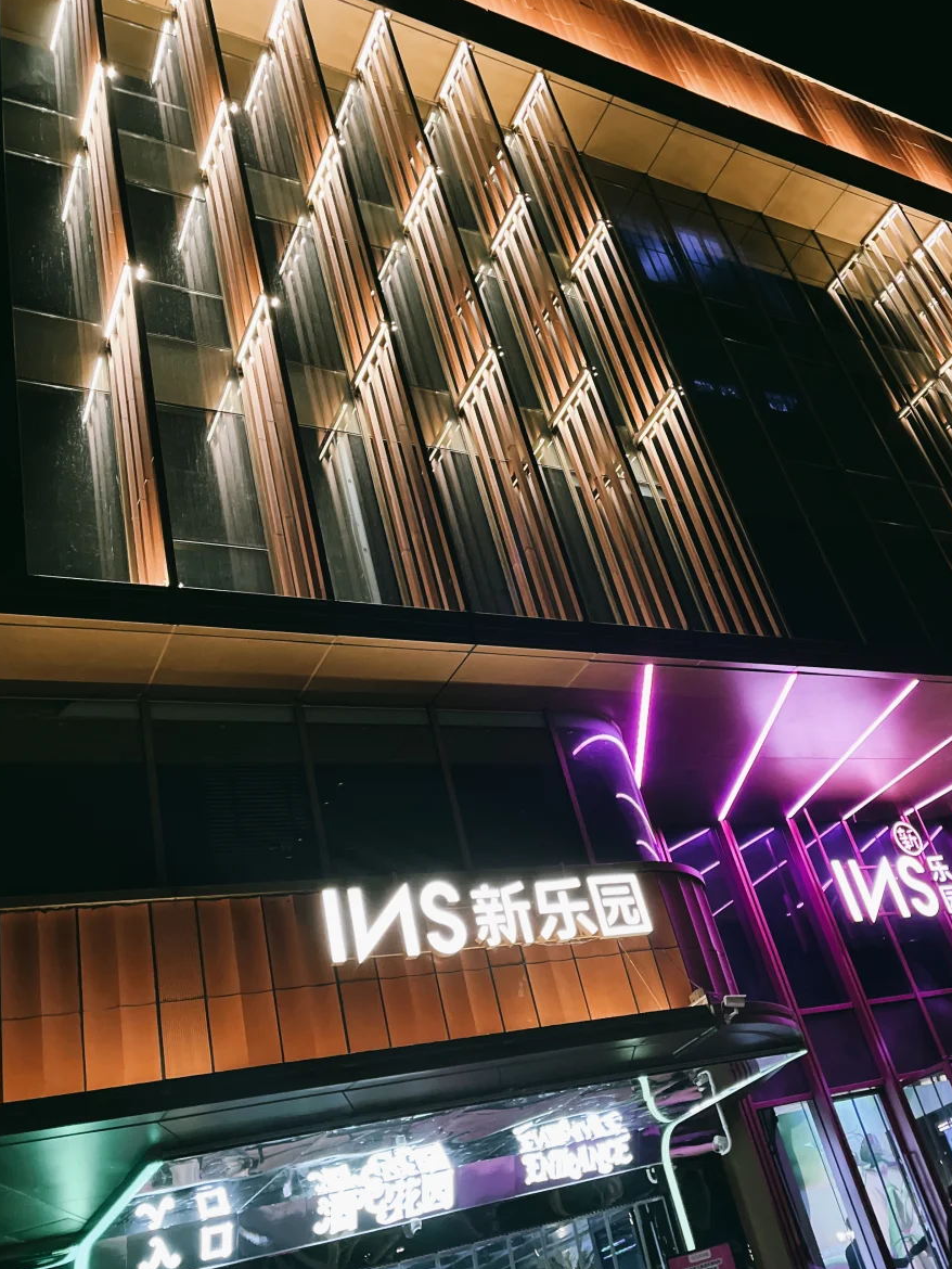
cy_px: 639
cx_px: 575
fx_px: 1173
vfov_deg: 56.8
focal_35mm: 32
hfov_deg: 43.9
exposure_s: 1/34
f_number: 1.6
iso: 626
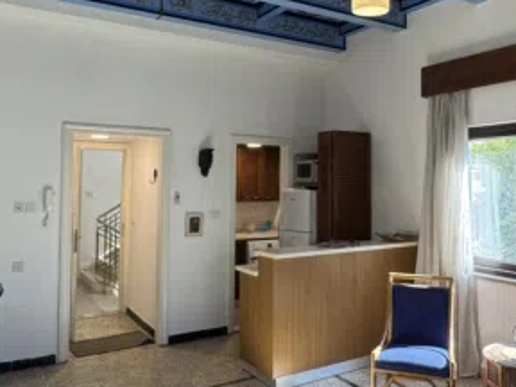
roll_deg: -0.9
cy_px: 162
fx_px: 507
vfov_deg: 41.7
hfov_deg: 53.7
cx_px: 303
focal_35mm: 34
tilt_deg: +2.7
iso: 80
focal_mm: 2.22
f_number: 2.2
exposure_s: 1/100
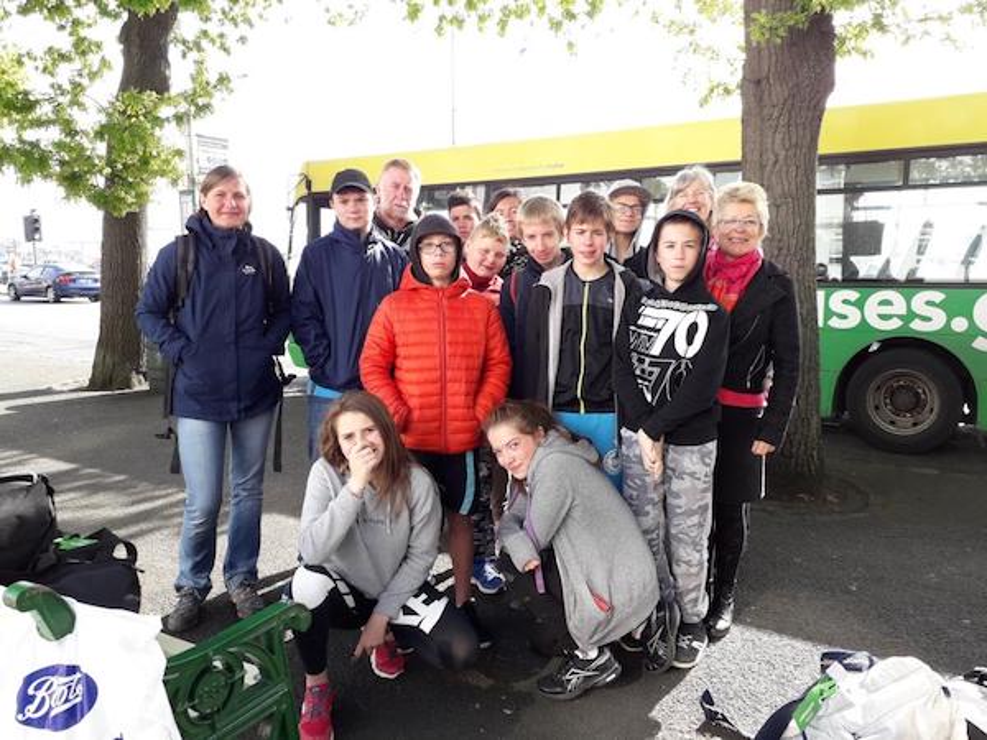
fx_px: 770
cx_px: 494
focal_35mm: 27
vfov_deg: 51.4
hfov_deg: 65.3
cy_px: 370
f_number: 1.9
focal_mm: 3.6
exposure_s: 1/205
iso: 40
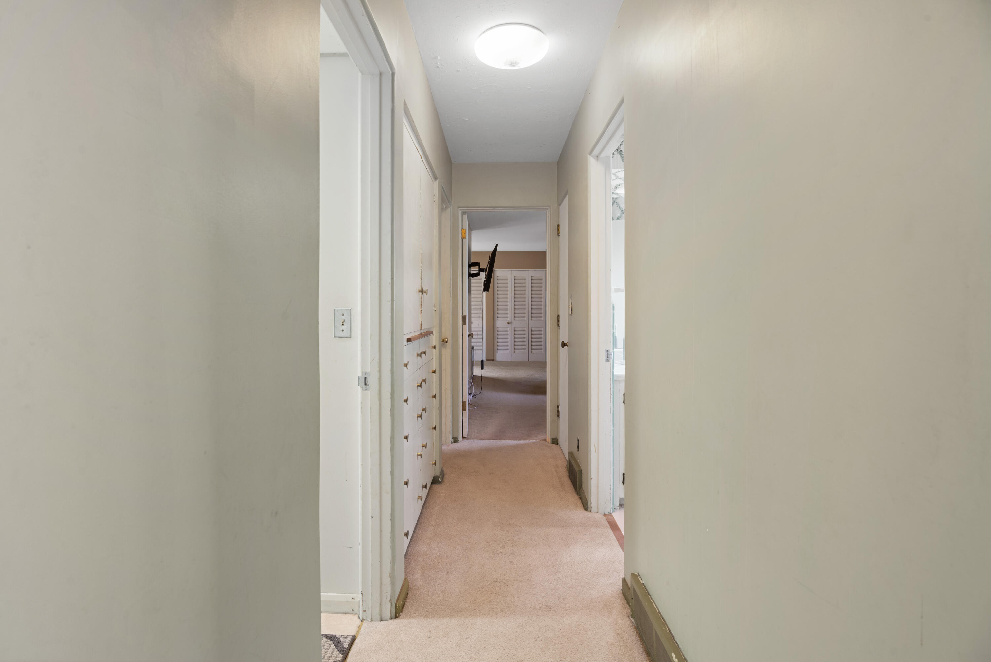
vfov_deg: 43.6
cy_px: 331
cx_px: 496
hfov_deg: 61.9
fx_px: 826
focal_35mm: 30
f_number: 9
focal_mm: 30
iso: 320
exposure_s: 1/3
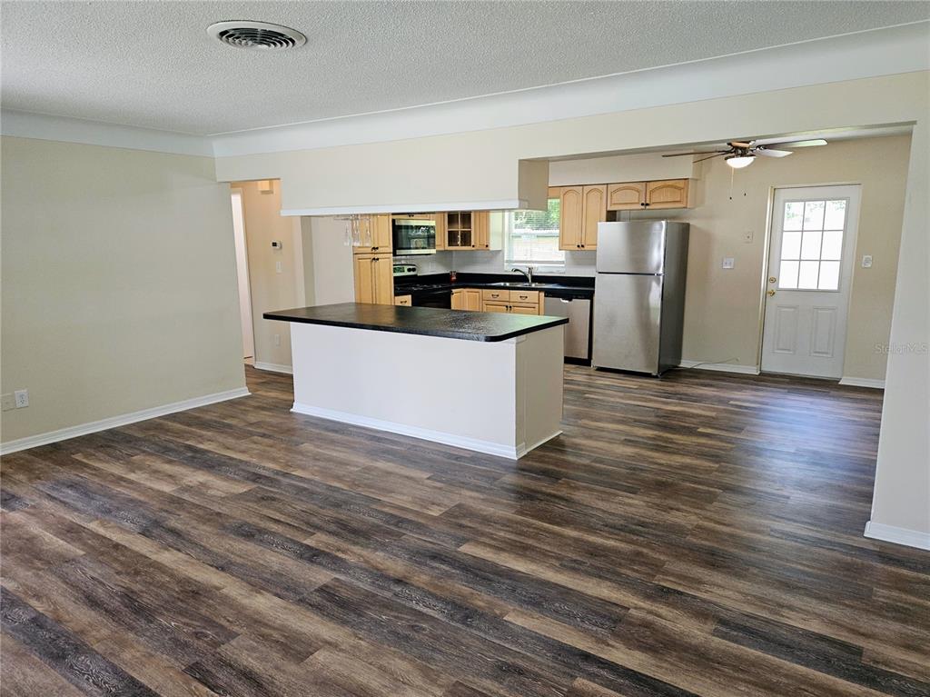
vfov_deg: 58.8
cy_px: 348
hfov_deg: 74.0
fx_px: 618
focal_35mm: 23
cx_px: 465
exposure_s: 1/60
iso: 64
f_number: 1.8
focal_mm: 5.4
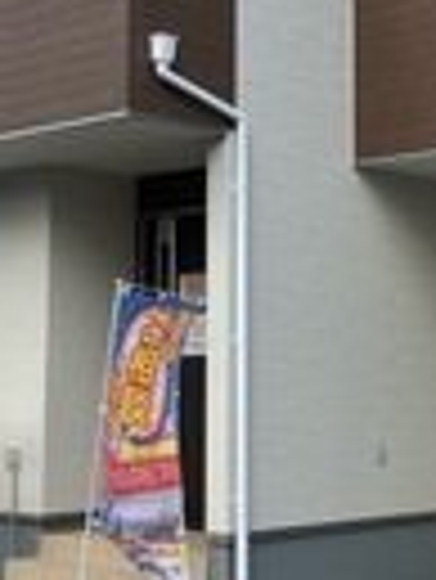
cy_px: 202
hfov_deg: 18.9
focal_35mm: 78
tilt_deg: +8.1
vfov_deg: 24.9
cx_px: 211
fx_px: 1308
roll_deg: -1.0
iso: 32
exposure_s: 1/759
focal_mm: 3.99
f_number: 1.8
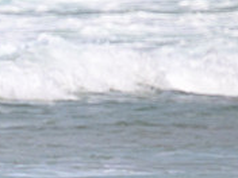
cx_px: -89
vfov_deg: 0.5
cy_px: 205
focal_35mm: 2874
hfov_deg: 0.7
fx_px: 19760
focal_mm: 800
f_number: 11
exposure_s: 1/2000
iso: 800
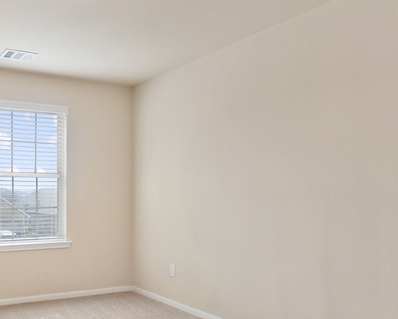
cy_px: 206
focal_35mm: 34
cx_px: 88
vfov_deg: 42.9
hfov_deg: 50.1
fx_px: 400
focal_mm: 14
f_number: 8
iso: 800
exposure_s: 1/25
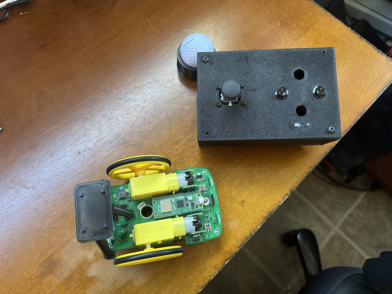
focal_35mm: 24
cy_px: 147
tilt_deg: -67.4
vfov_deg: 56.8
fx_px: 272
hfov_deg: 71.6
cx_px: 196
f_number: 1.78
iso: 500
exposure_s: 1/60
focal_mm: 6.86
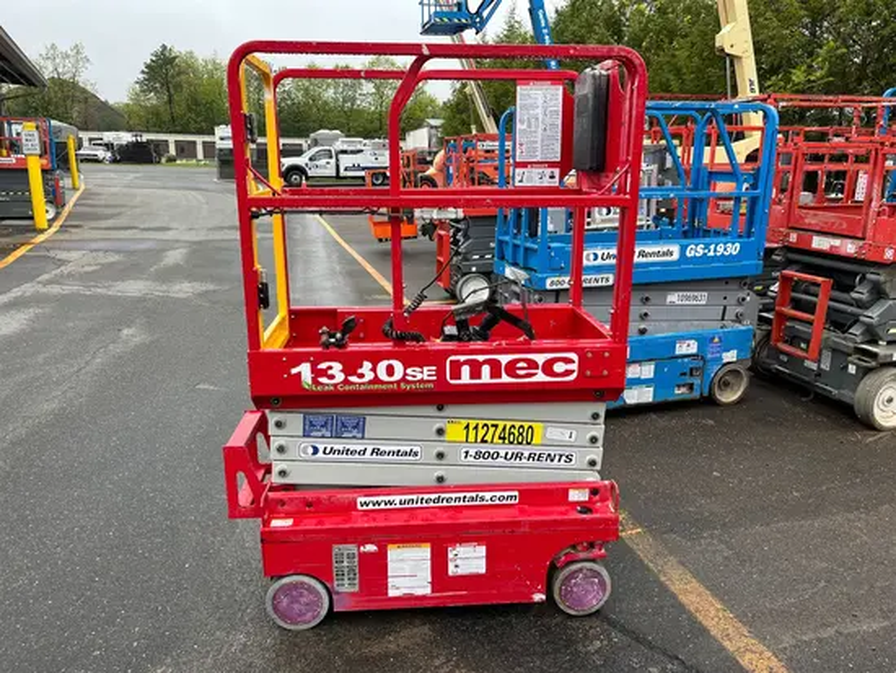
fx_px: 673
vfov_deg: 53.1
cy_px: 336
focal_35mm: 26
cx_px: 448
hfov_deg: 67.3
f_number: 1.6
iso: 64
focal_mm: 5.1
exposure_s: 1/121
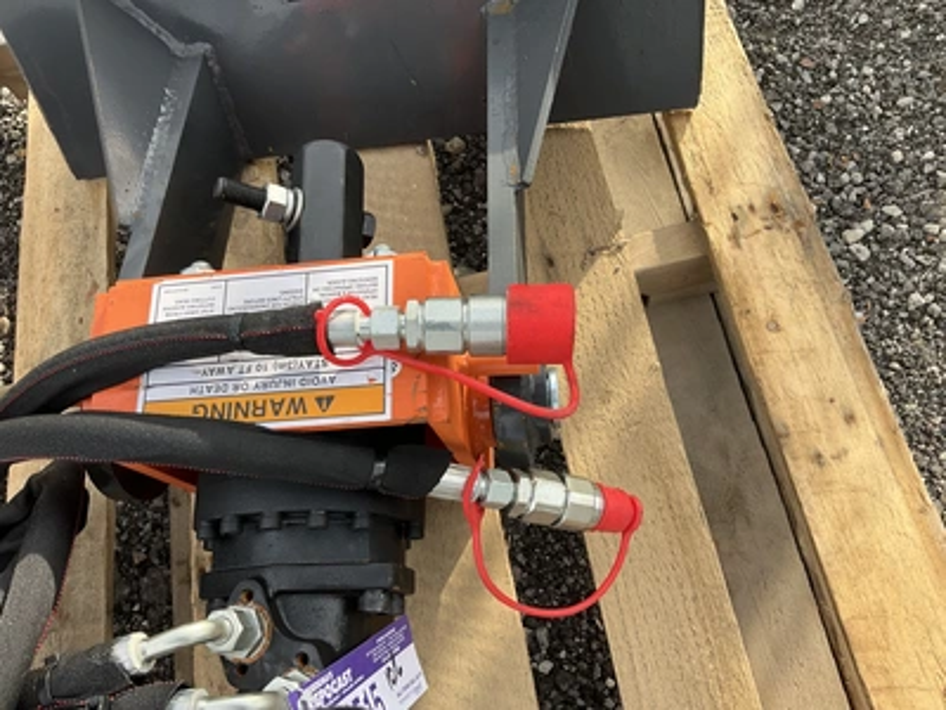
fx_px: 793
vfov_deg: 48.2
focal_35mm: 29
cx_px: 473
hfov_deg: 61.7
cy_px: 355
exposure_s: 1/325
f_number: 1.8
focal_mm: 3
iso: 25
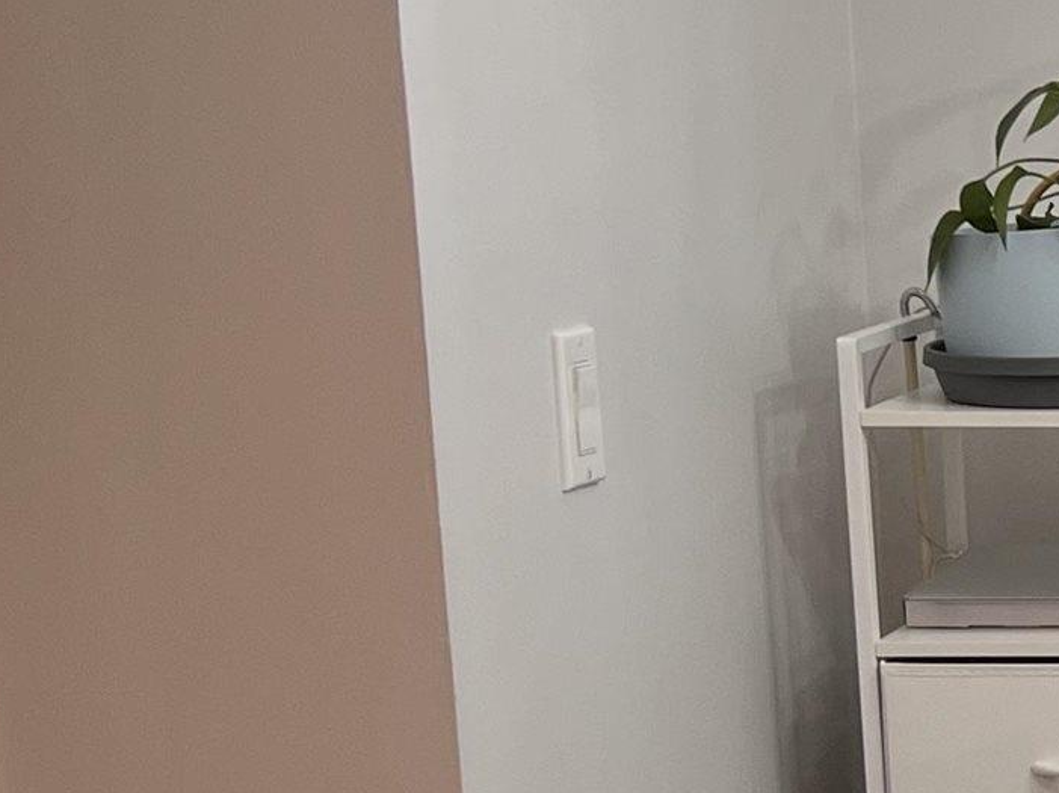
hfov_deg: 15.0
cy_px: 639
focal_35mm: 114
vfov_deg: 12.9
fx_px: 3486
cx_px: 1914
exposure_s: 1/60
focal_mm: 5.7
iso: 80
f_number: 1.5
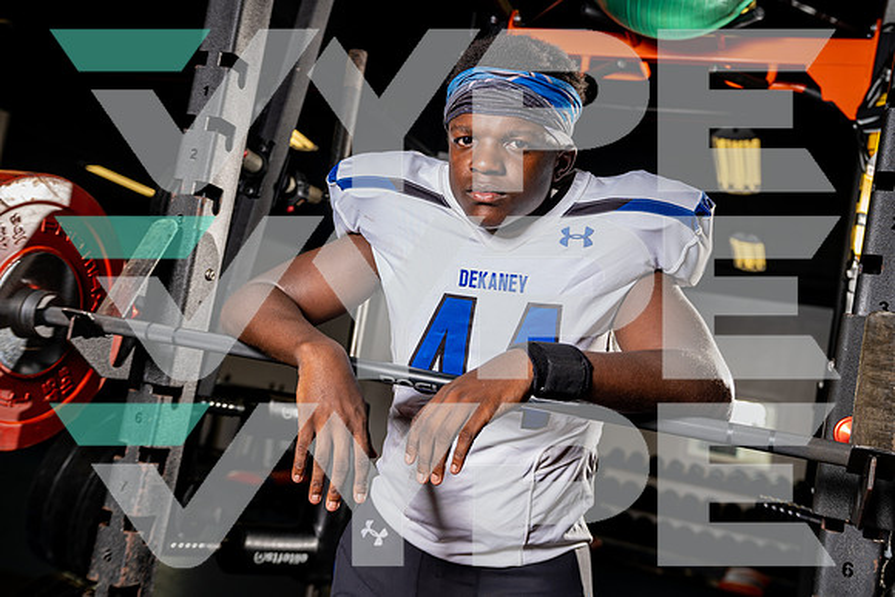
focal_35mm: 40
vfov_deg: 33.4
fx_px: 995
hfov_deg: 48.4
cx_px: 448
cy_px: 298
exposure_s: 1/250
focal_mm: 40
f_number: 4.5
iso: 100
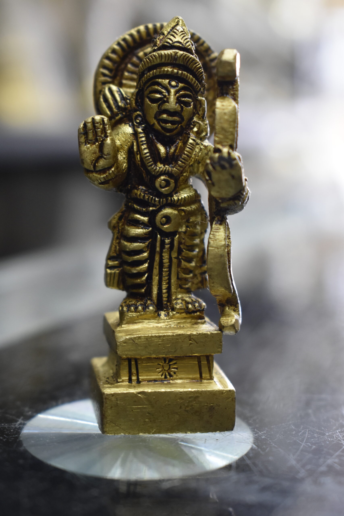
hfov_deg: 18.9
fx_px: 1032
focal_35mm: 72
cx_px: 172
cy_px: 258
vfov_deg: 28.1
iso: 1400
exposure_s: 1/60
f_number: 5.3
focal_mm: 48
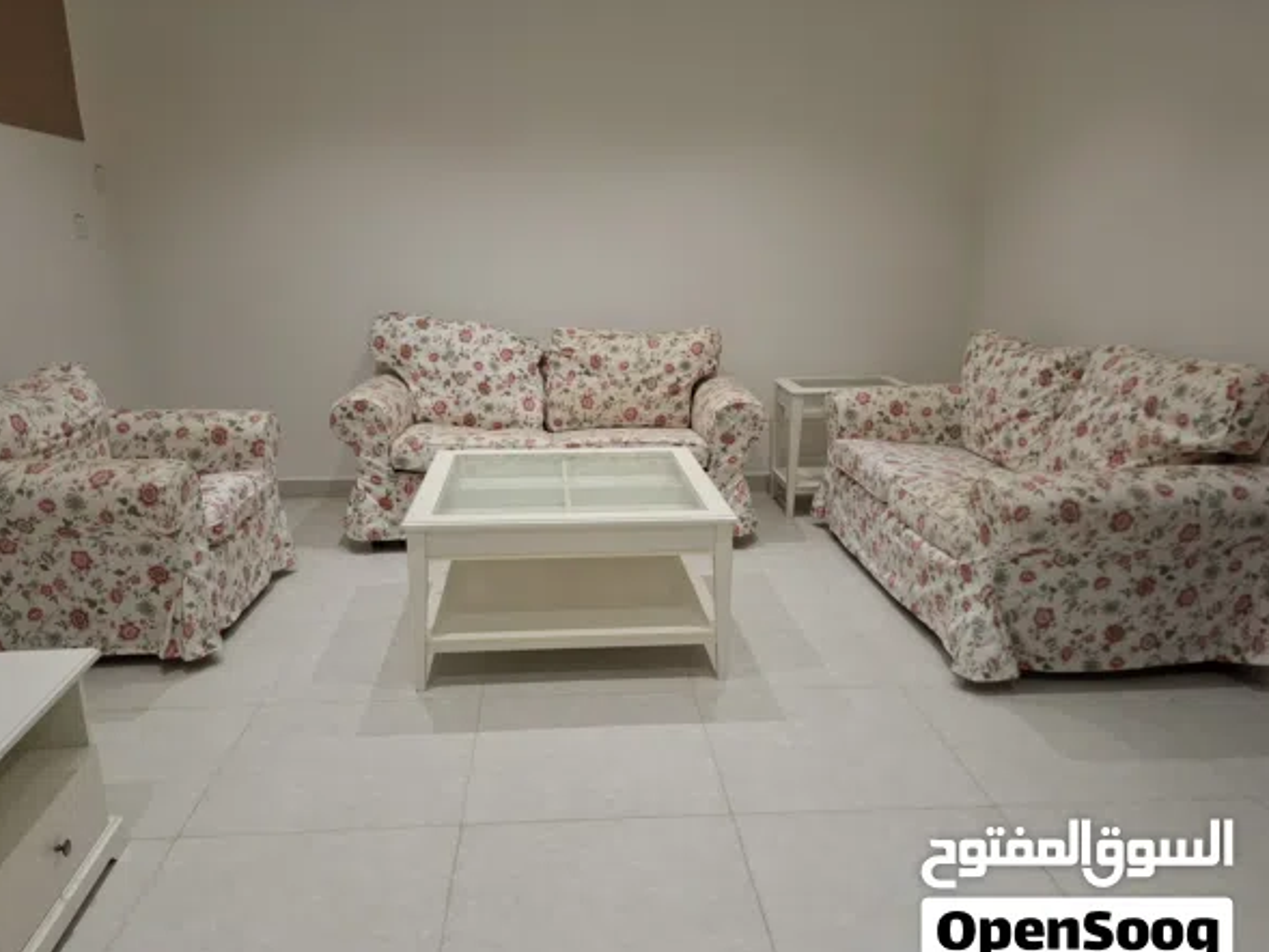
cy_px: 508
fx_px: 917
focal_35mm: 25
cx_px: 597
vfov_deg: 54.9
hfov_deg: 69.3
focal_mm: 5.54
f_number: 1.8
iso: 250
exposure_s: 1/120
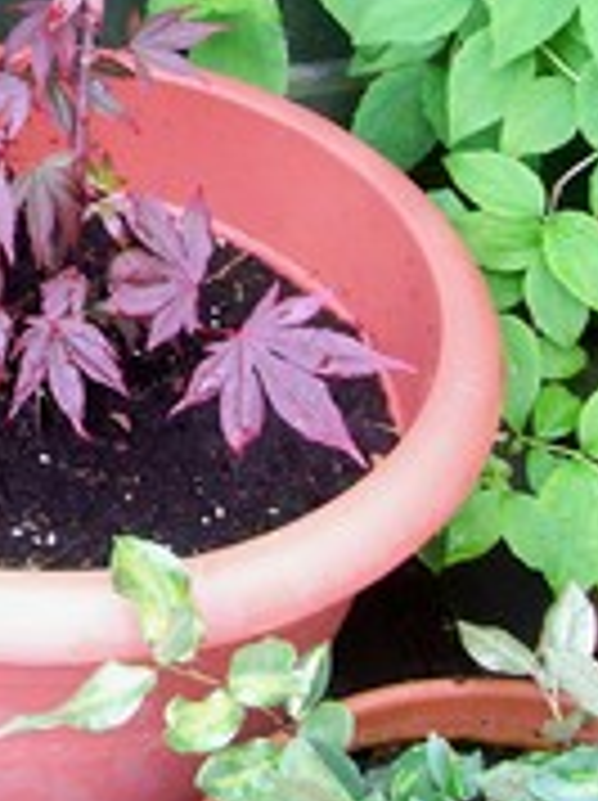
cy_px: -22
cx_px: -126
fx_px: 2055
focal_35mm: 89
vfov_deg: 21.2
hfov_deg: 15.9
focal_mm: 6
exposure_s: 1/32
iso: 128
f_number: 2.7
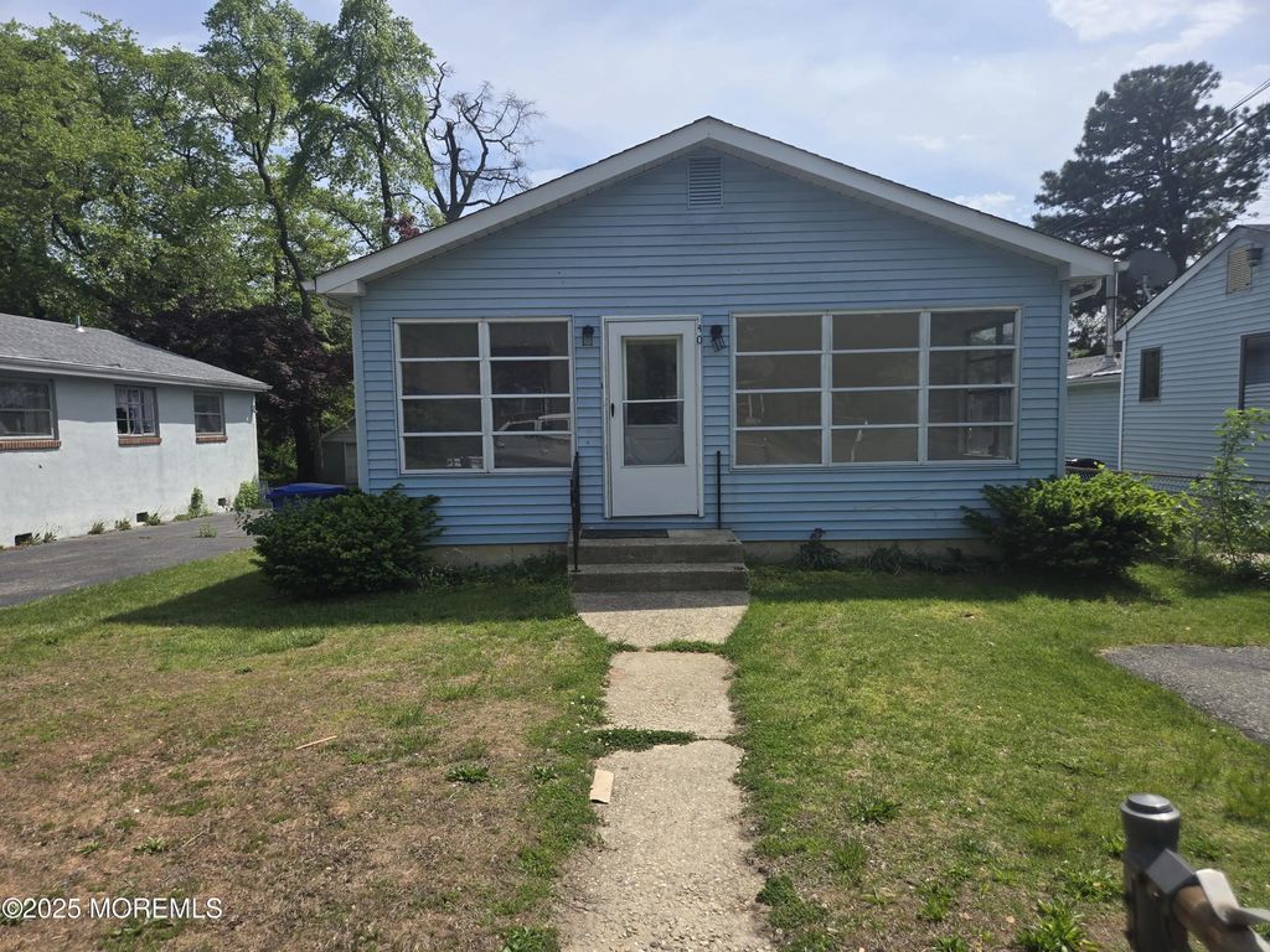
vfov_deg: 58.9
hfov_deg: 73.9
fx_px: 844
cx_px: 635
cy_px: 476
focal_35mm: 23
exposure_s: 1/2094
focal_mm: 5.4
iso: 25
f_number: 1.8
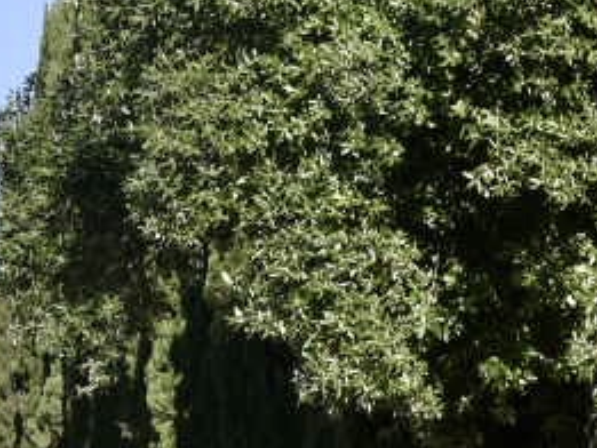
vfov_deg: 7.1
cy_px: 203
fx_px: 3606
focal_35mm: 209
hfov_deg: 9.3
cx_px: 727
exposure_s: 1/250
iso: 100
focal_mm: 35
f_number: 8
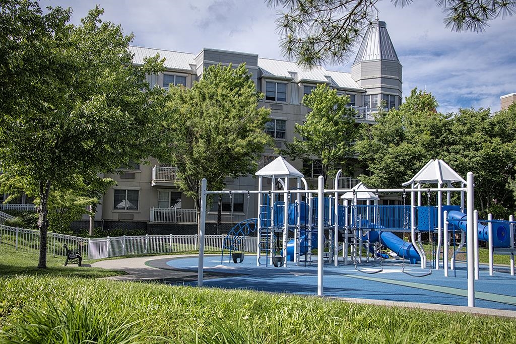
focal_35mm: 40
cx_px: 258
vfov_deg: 33.4
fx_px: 573
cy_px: 172
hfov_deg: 48.5
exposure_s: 1/60
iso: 100
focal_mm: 40
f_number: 11
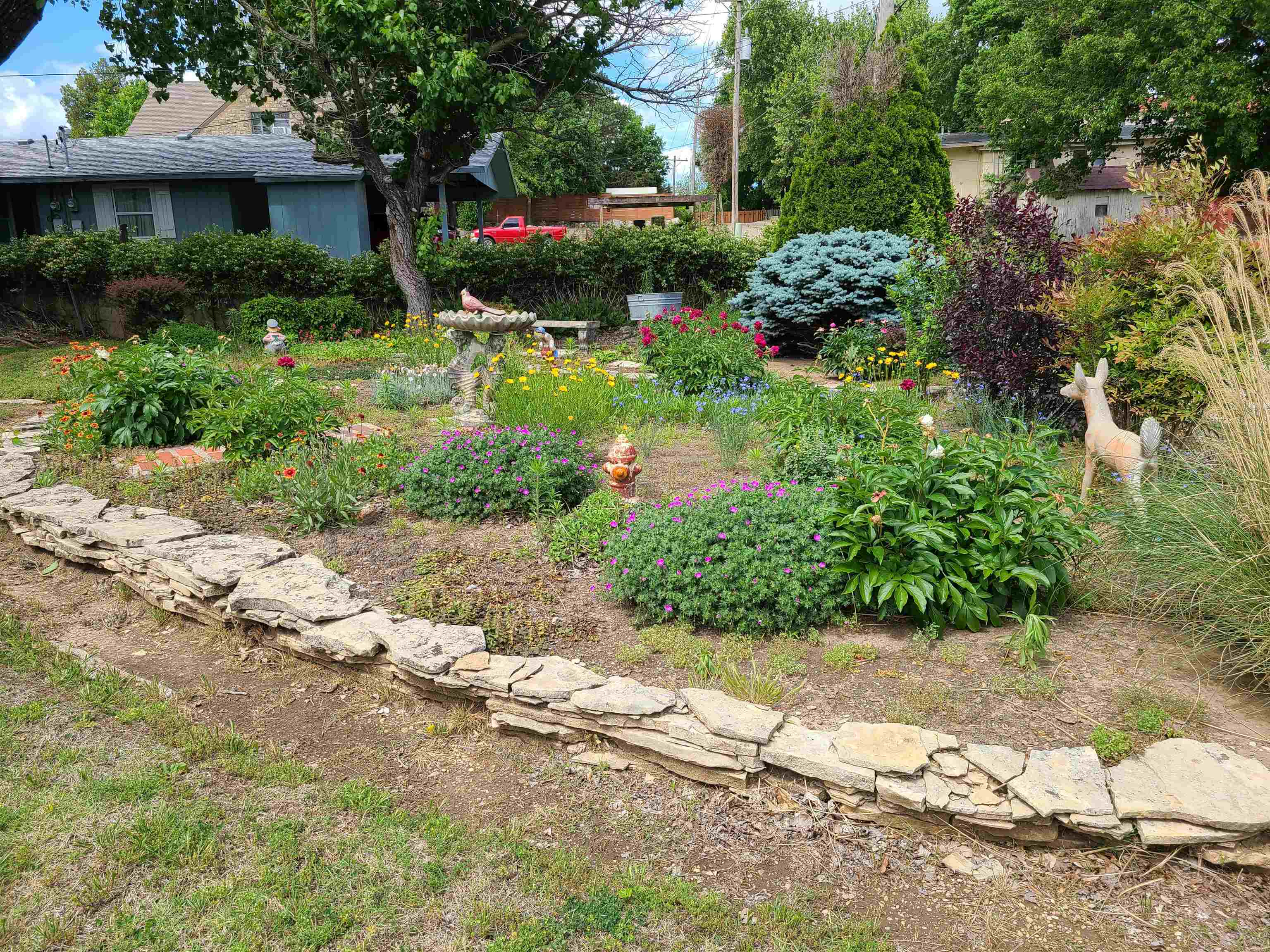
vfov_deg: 53.1
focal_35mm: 26
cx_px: 635
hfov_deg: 67.3
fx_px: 954
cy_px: 476
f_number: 1.8
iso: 40
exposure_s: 1/1186
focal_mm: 5.4
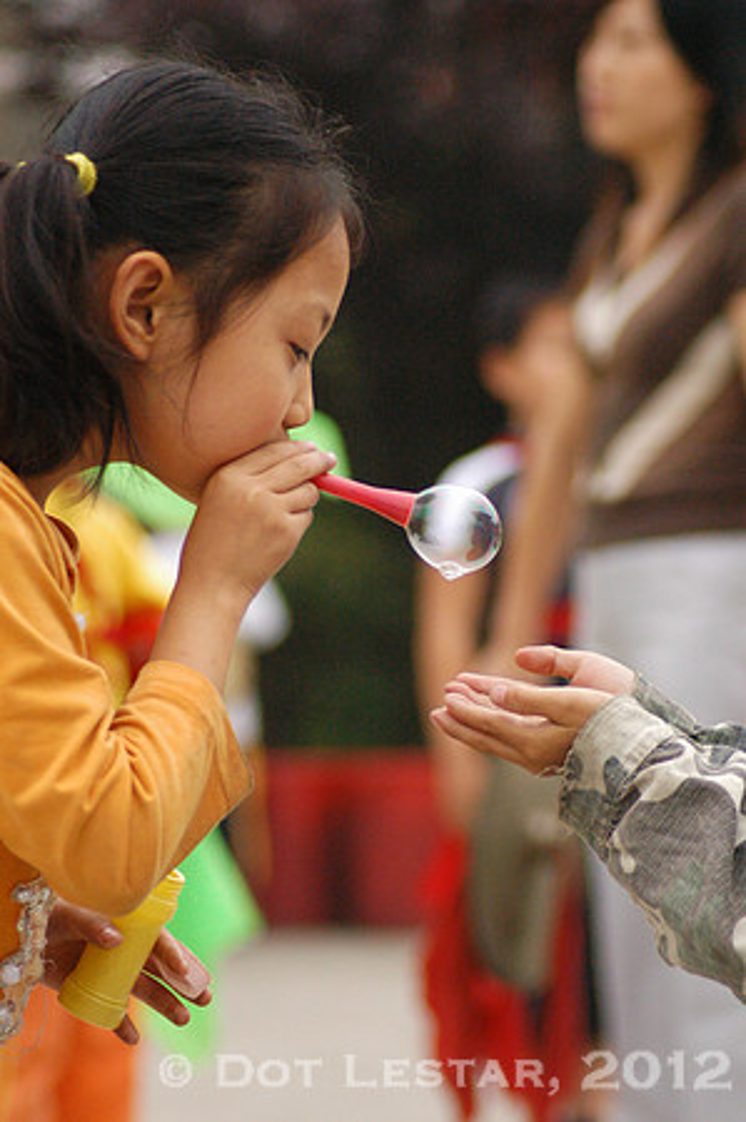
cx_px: 373
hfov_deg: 8.7
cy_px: 561
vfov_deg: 13.1
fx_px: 4907
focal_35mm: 158
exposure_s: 1/1000
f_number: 4.2
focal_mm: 105
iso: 1400
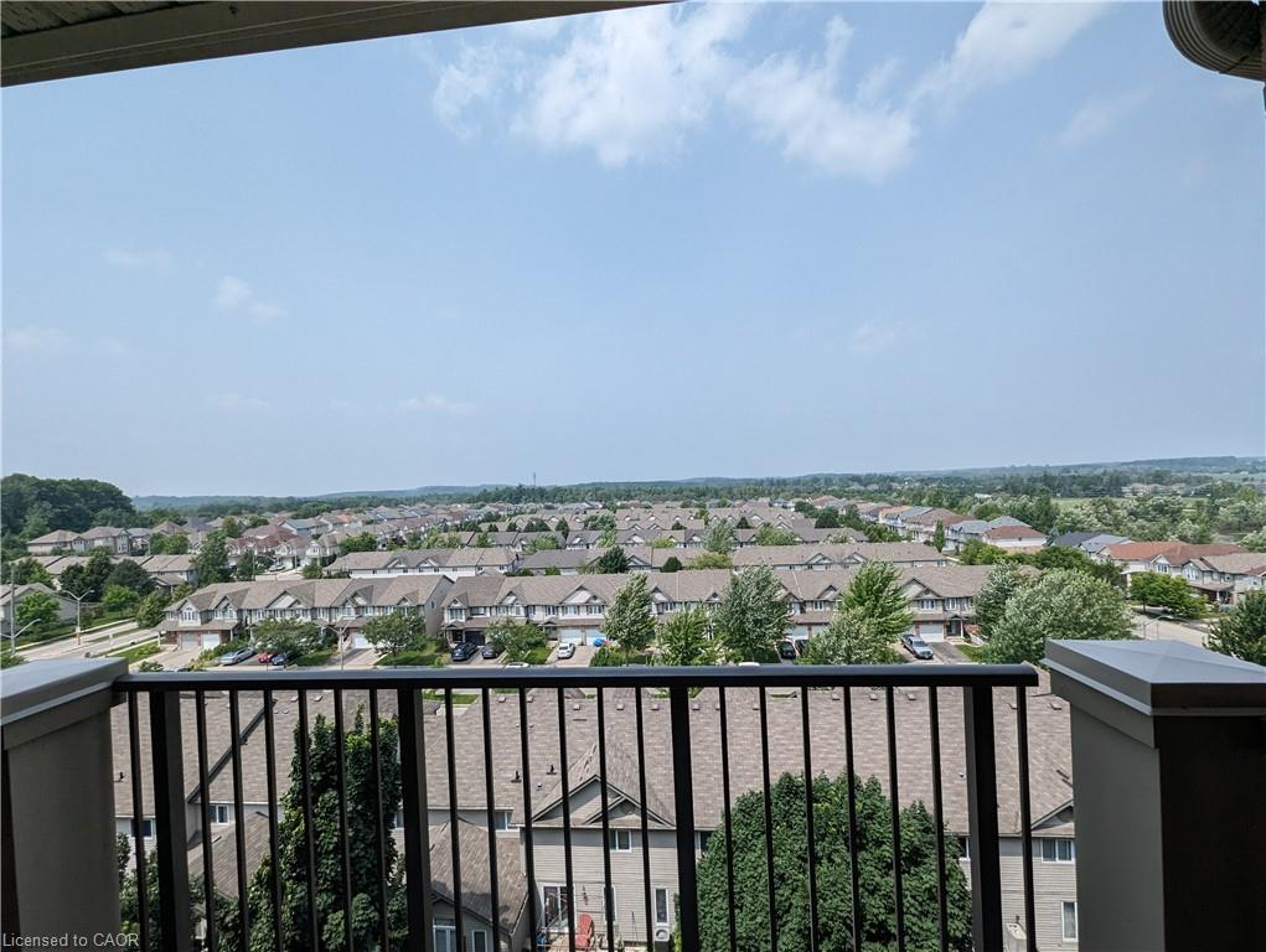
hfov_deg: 106.1
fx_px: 476
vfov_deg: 90.0
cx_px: 633
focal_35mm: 13
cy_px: 476
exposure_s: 1/1575
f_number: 2.2
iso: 48
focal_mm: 1.95
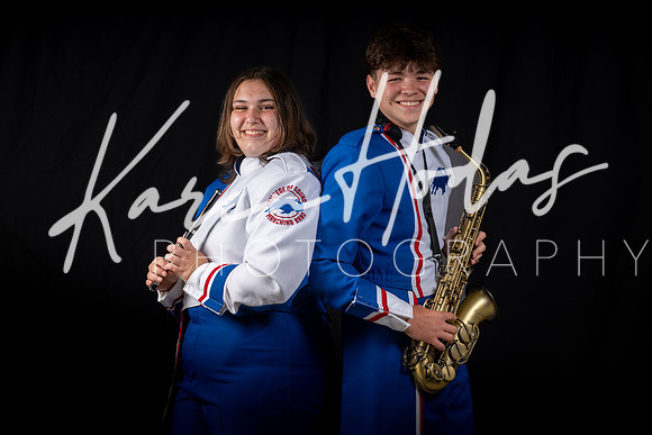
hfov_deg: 19.5
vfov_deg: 13.0
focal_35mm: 105
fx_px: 1902
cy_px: 218
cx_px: 326
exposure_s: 1/200
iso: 100
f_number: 10
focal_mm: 105
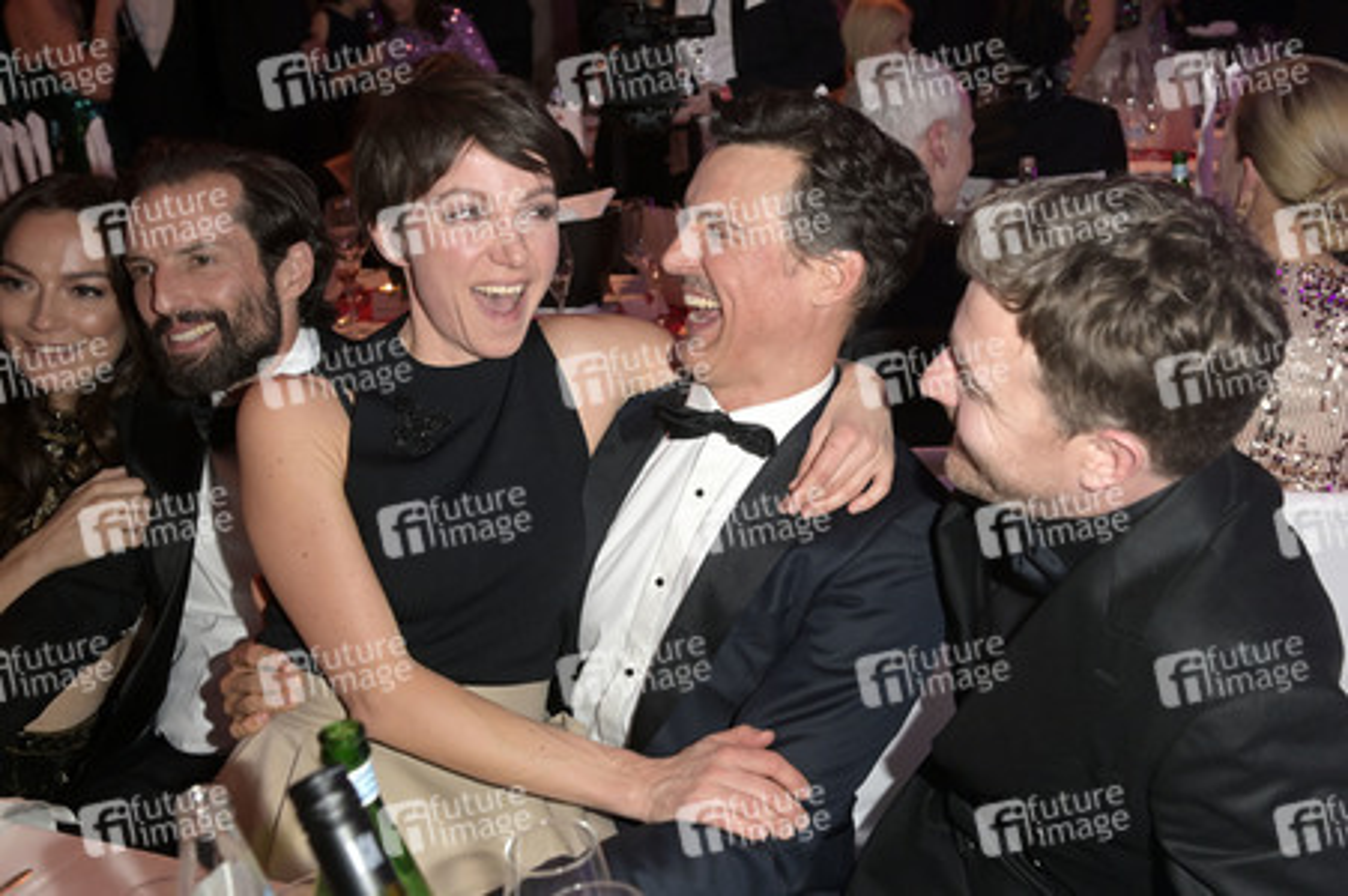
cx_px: 674
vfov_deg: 35.0
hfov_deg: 50.7
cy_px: 448
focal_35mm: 38
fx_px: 1422
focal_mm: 38
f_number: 5
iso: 2500
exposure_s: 1/100
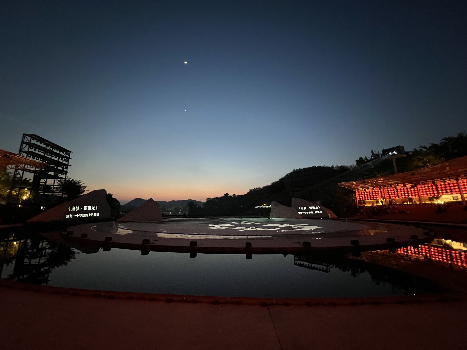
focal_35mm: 13
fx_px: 175
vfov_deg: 89.9
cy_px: 175
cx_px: 234
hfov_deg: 106.2
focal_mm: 1.57
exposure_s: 1/33
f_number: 1.8
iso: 1000
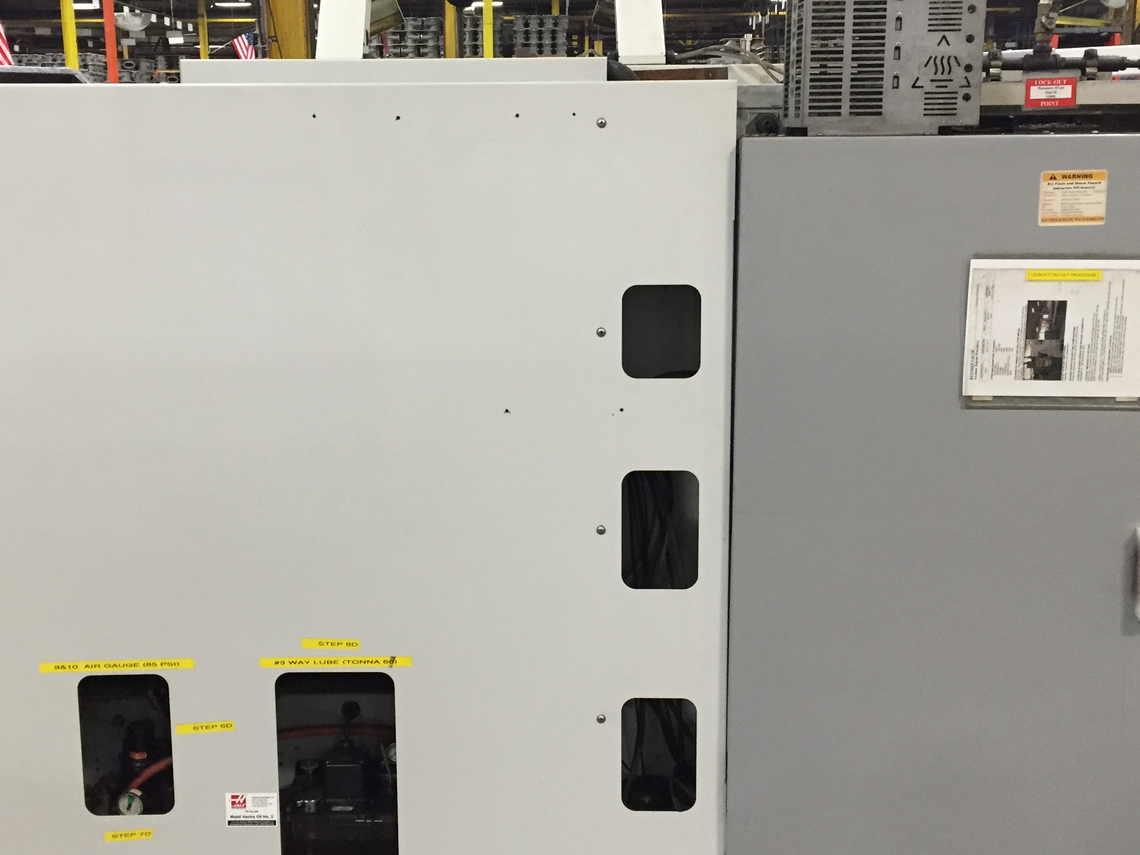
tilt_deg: -10.5
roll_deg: +1.0
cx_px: 536
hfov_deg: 44.8
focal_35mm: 42
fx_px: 1383
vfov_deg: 34.3
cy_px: 391
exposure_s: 1/30
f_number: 2.2
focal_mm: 4.15
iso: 160
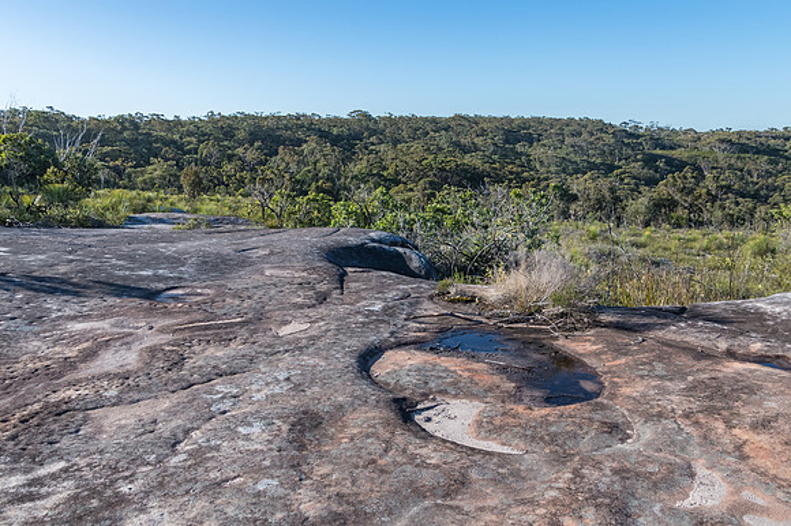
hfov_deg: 62.0
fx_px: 659
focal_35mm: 30
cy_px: 263
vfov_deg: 43.6
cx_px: 396
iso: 320
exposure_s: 1/800
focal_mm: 20
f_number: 8
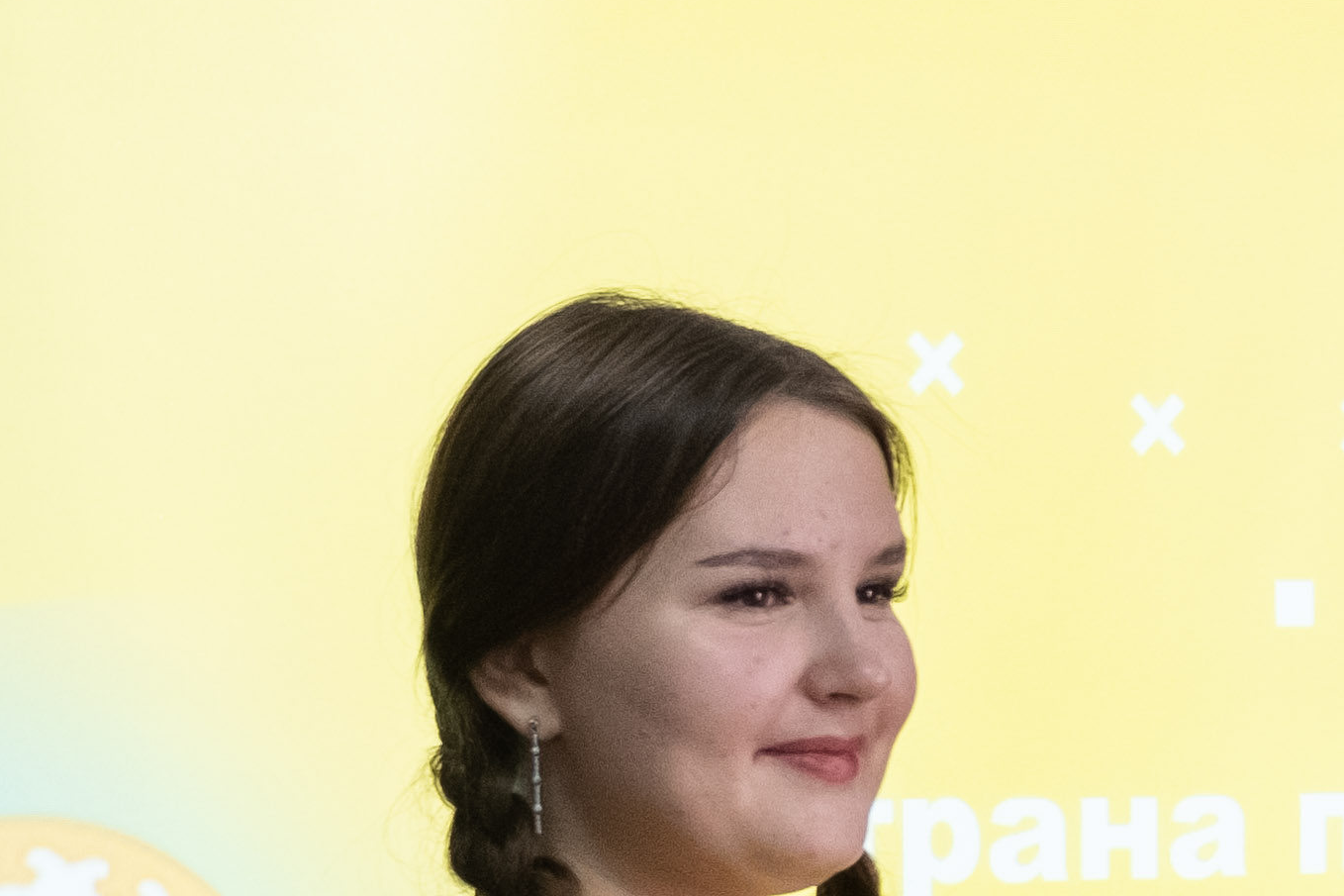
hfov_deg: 11.1
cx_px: 2038
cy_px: 894
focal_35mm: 178
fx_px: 6644
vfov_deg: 7.7
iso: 1600
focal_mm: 27
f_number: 3.6
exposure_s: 1/80
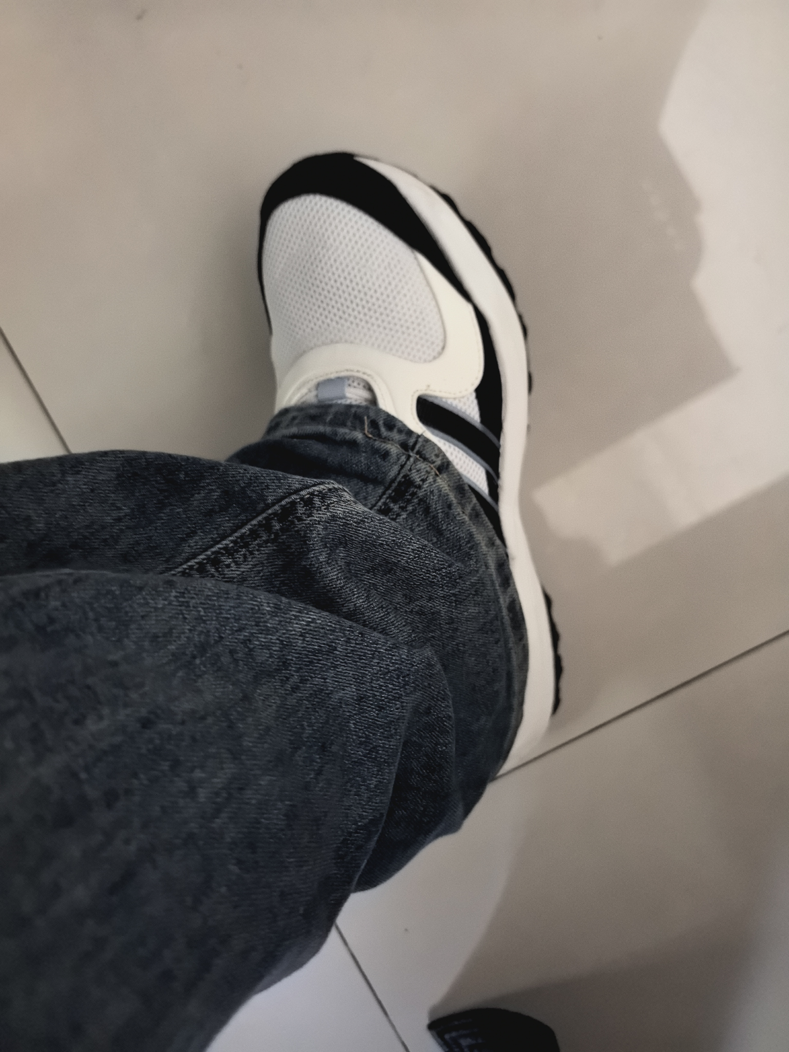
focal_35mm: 24
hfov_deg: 56.8
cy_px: 526
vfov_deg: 71.6
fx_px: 729
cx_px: 394
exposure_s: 1/33.3
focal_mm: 5.75
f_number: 1.4
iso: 500
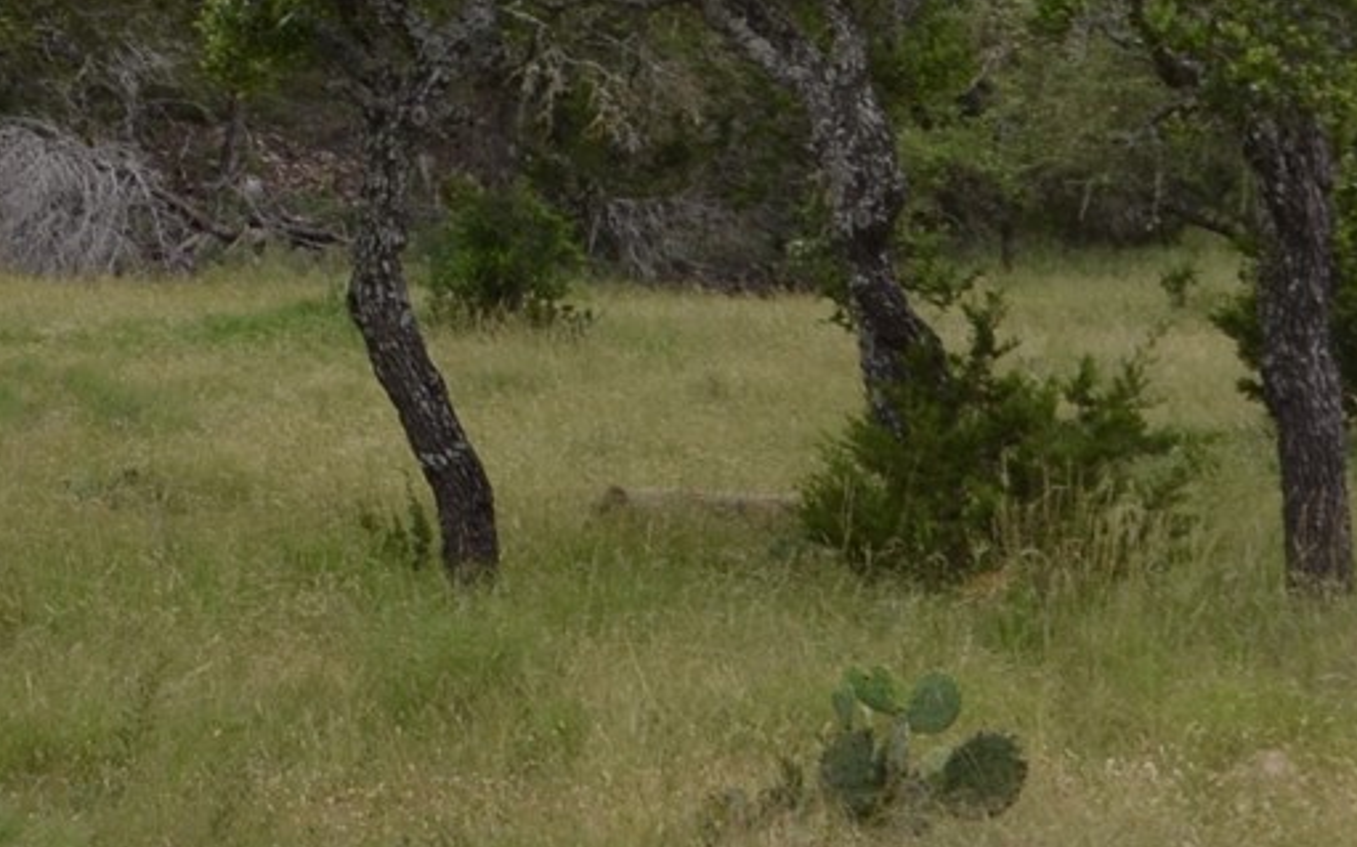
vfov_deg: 8.4
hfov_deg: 13.2
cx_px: -109
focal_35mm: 156
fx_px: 5767
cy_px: 157
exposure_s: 1/200
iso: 100
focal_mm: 24
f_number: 8
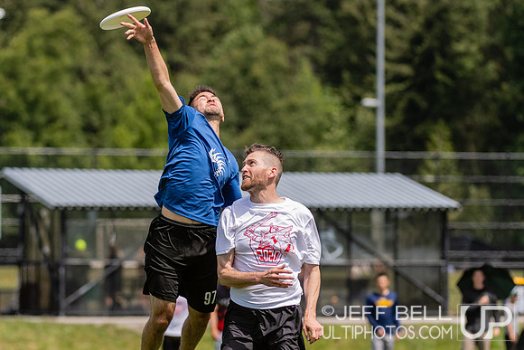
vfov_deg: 3.6
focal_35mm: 378
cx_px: 257
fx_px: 5505
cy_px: 174
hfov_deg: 5.4
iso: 360
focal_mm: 200
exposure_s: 1/2500
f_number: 4
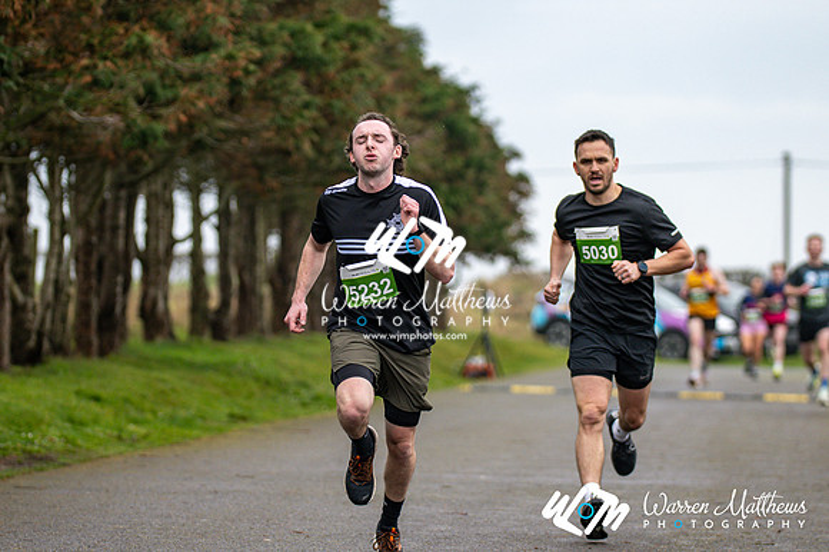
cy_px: 276
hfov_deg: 9.5
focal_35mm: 217
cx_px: 414
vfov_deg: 6.3
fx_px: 4994
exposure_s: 1/1600
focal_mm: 145
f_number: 2.8
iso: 320
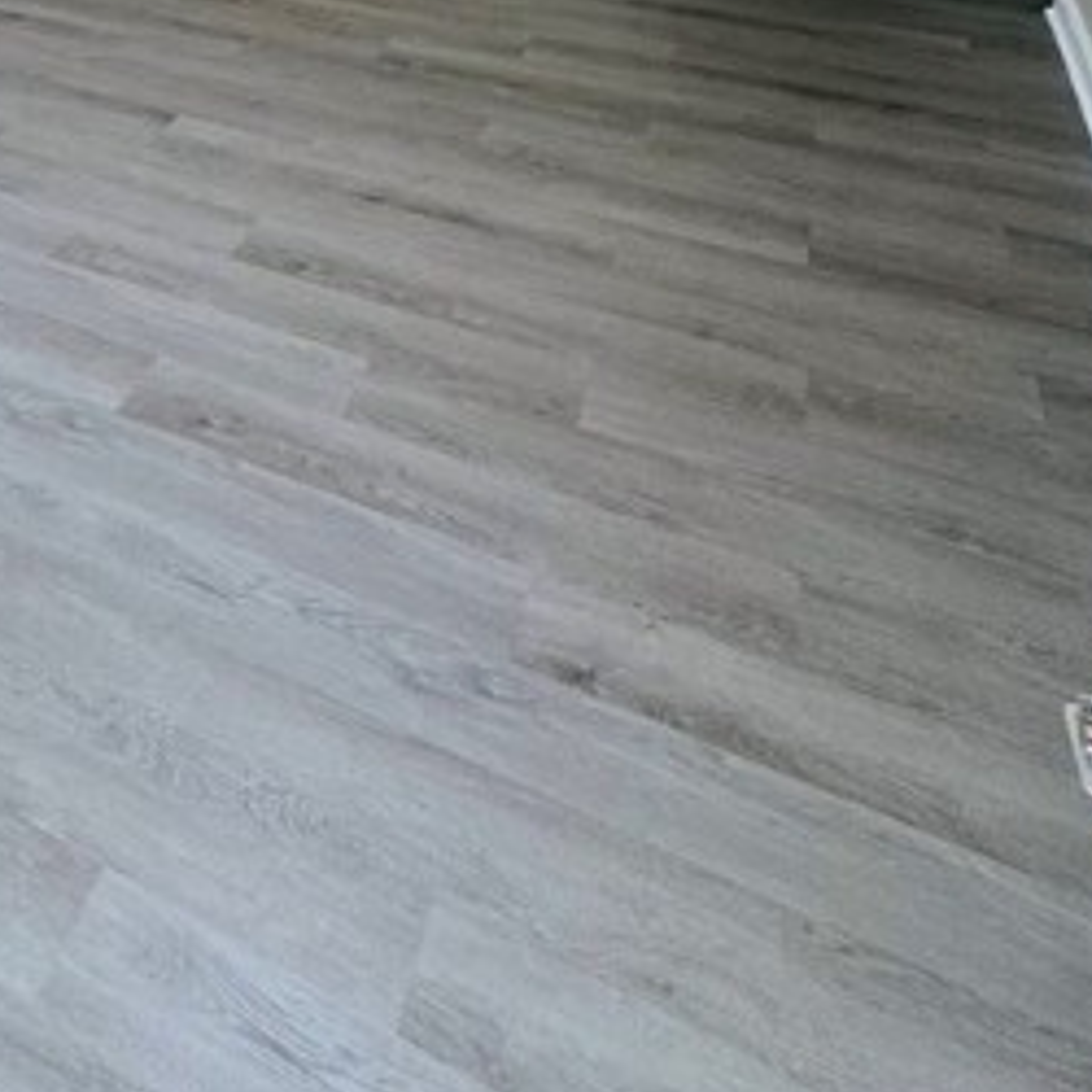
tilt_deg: -11.6
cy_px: -280
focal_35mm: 38
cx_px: 39
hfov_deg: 39.5
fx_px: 1356
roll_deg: +1.3
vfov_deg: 33.7
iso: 100
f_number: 2.2
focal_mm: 2.22
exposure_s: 1/120
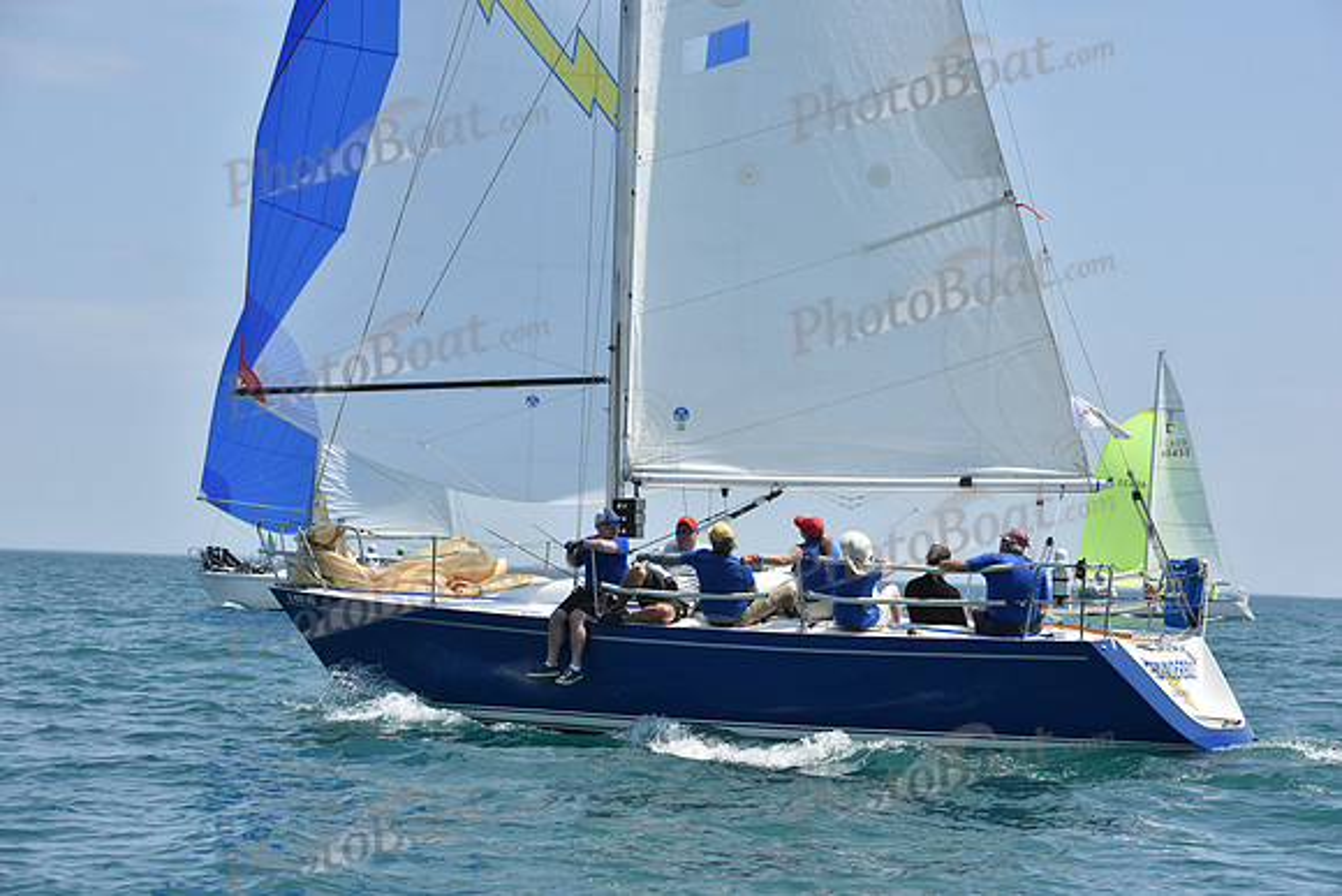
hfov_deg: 20.4
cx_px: 671
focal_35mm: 100
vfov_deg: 13.7
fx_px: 3728
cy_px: 448
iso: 250
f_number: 8
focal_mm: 100
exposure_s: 1/1250
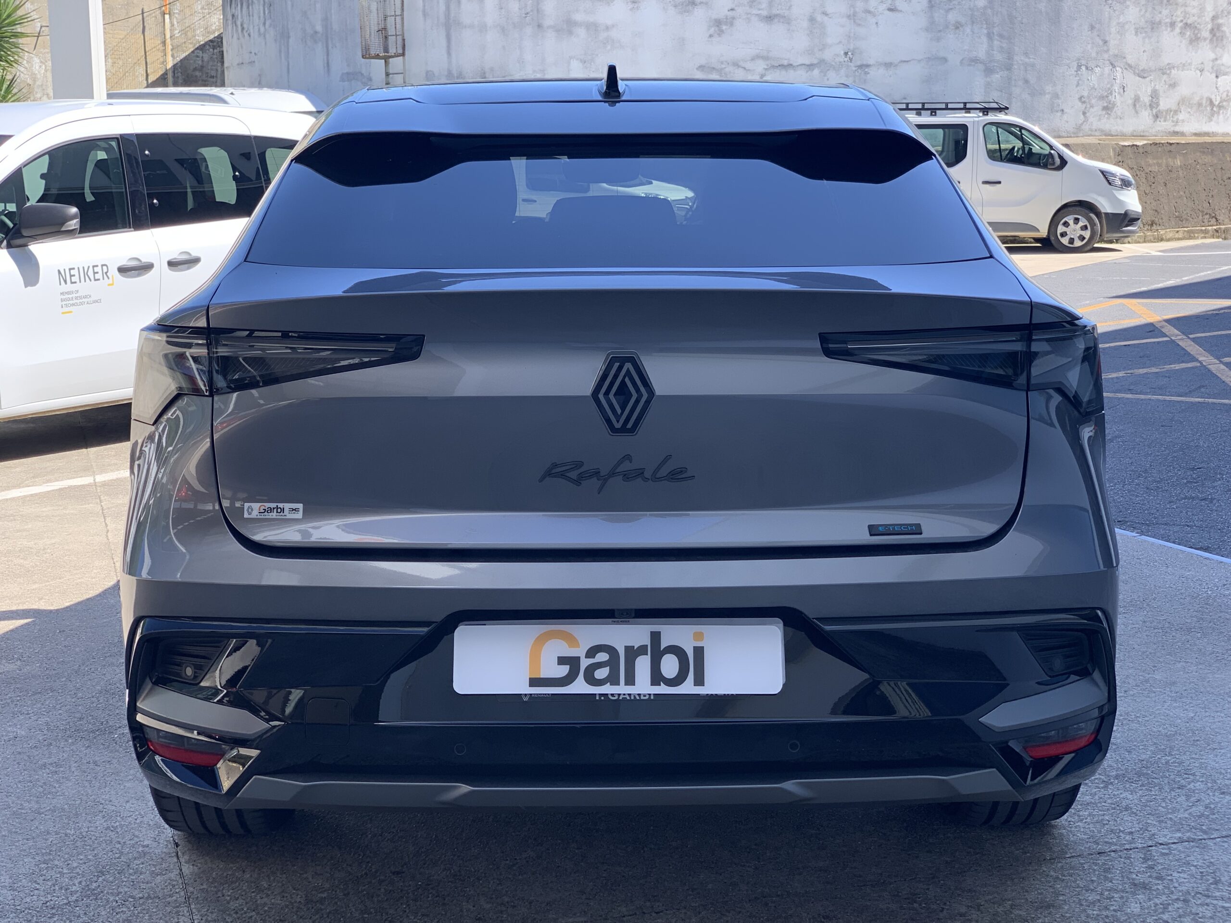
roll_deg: +0.1
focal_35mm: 52
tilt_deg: -8.9
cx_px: 616
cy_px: 462
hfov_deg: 36.8
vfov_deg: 28.0
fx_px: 1849
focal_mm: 6
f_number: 2.4
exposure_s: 1/239
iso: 16
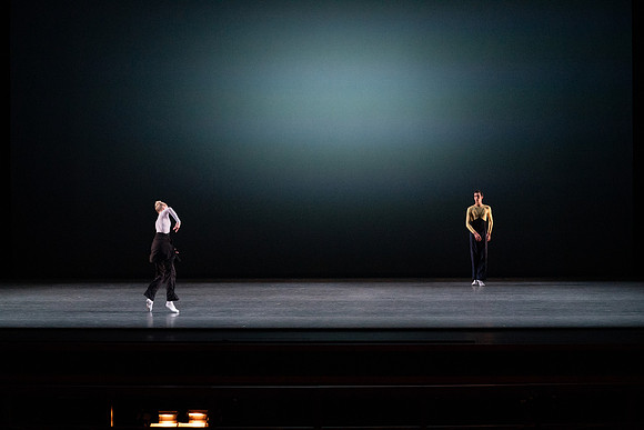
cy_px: 215
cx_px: 322
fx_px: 1539
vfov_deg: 15.9
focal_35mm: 86
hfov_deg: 23.6
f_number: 6.3
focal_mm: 86
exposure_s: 1/500
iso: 12800
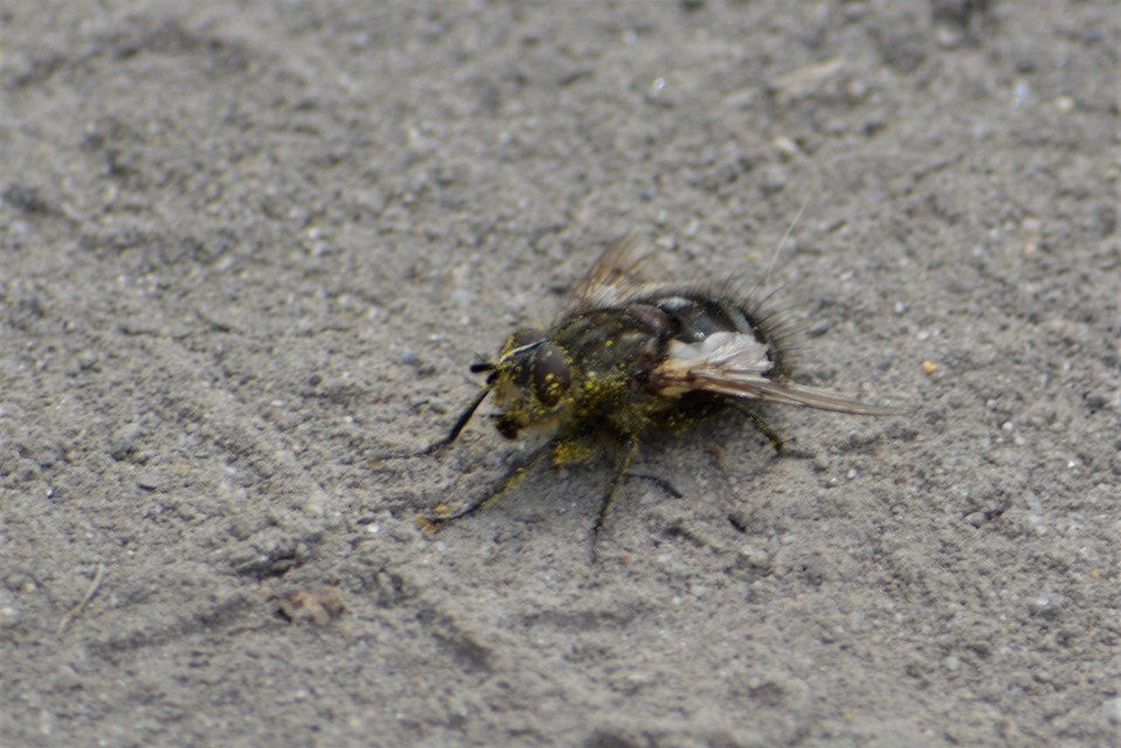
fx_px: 14016
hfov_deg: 4.6
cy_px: 374
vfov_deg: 3.1
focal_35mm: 450
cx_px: 560
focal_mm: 300
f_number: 8
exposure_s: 1/160
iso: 100
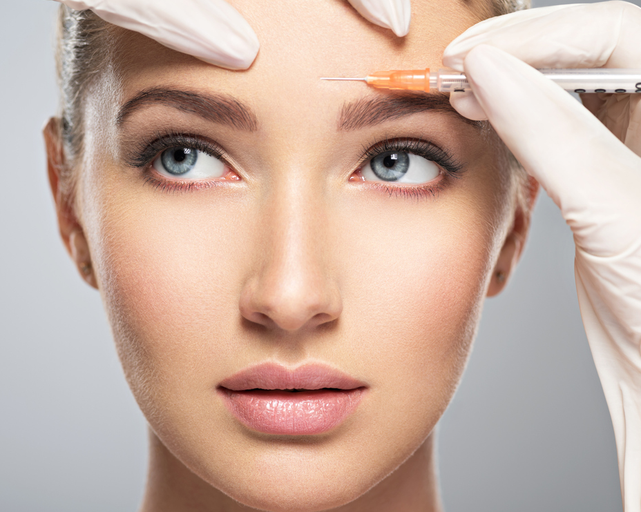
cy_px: 239
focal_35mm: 117
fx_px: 2219
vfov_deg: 13.2
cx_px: 325
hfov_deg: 16.4
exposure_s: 1/125
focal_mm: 120
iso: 160
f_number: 8
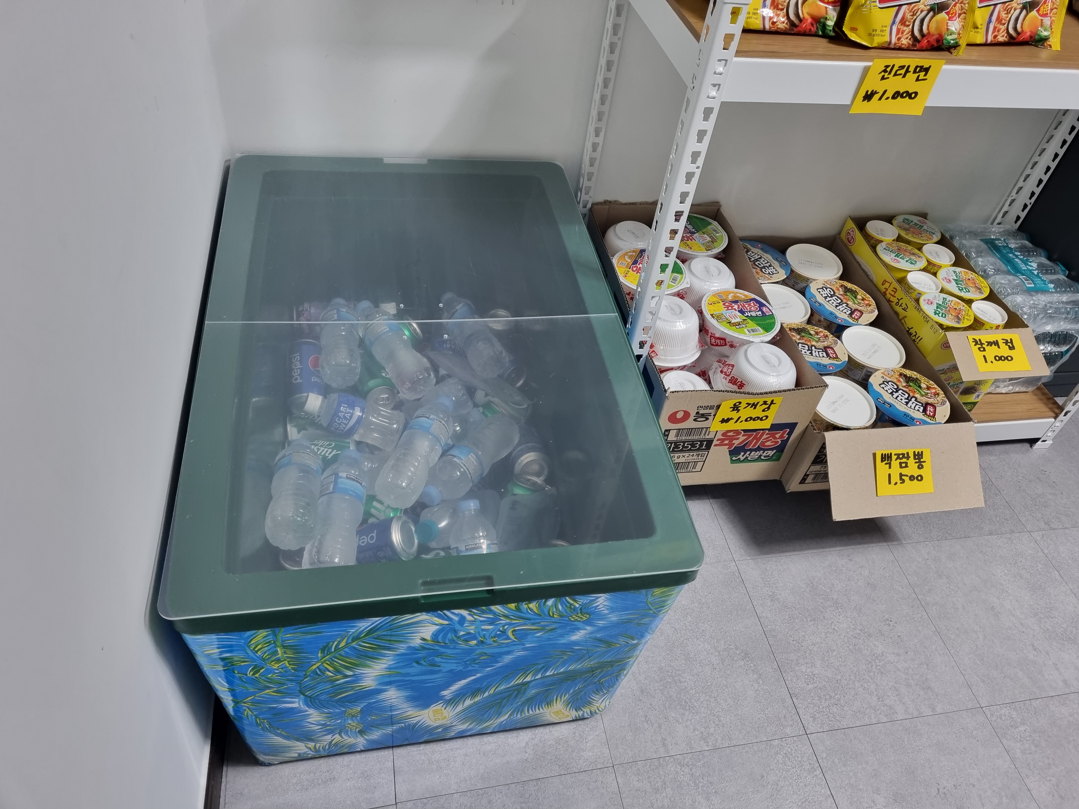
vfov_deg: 53.1
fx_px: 810
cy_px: 404
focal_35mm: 26
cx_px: 540
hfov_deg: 67.3
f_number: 1.8
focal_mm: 5.4
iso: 250
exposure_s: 1/60
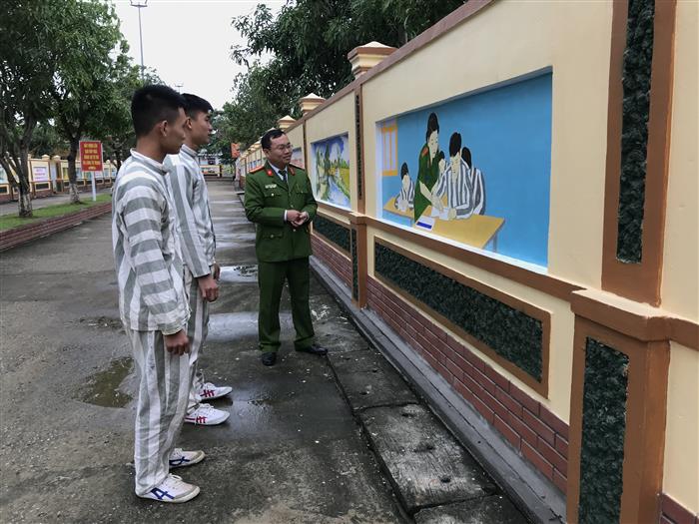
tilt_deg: -7.8
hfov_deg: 63.4
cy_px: 262
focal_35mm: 28
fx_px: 565
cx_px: 350
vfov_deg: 49.7
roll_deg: -0.1
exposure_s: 1/100
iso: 25
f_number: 1.8
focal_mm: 3.99
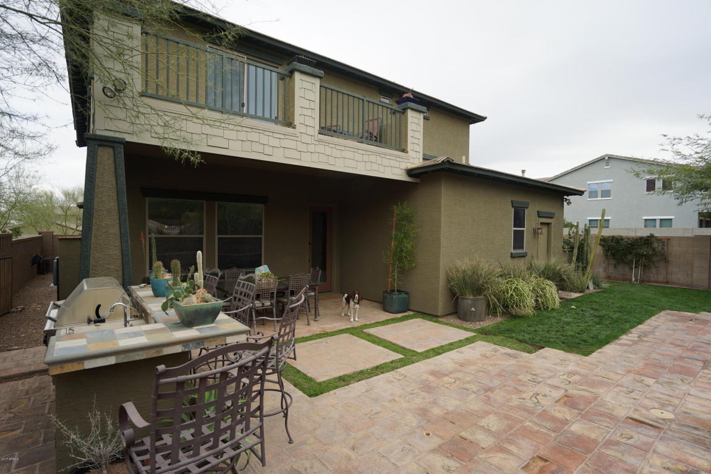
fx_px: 336
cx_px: 356
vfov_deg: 70.5
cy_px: 237
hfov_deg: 93.3
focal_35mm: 17
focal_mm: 17
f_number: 5
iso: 100
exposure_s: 1/60
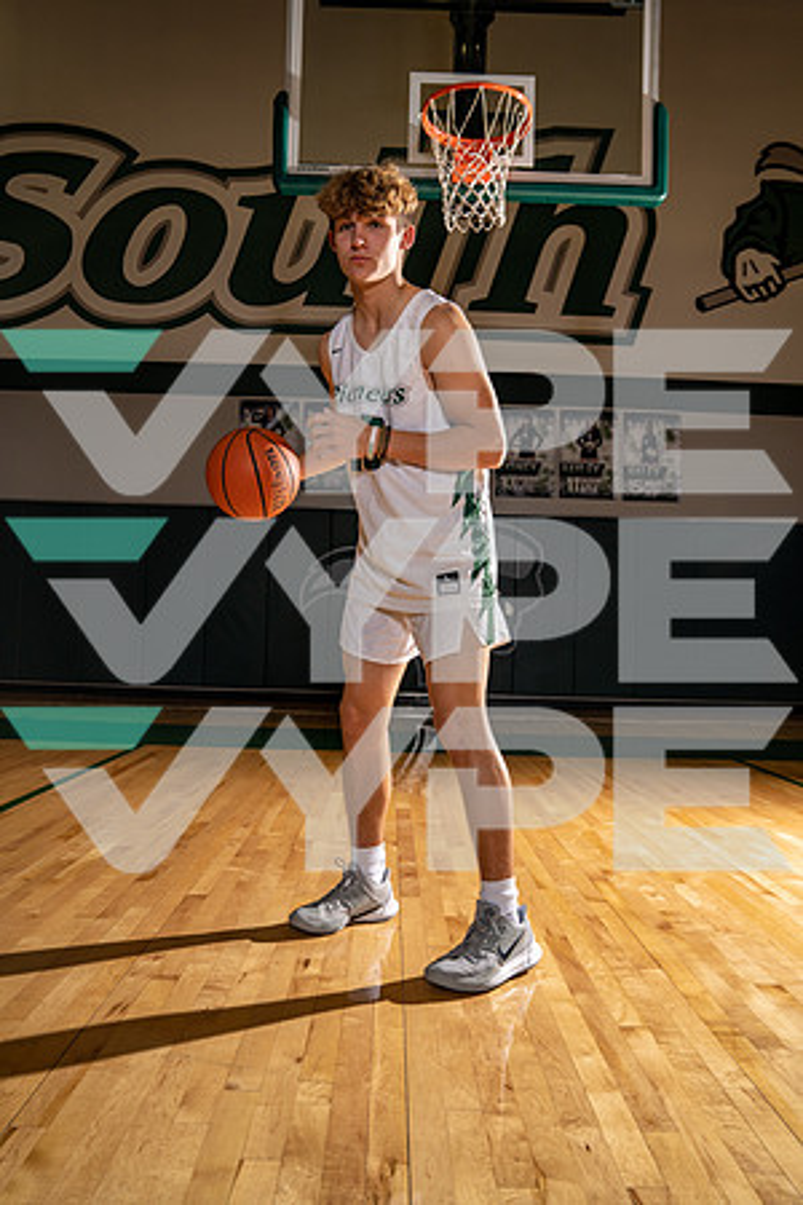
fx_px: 937
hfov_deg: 46.4
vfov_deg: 65.5
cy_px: 602
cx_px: 402
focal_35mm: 28
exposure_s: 1/250
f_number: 5.6
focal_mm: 28
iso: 320
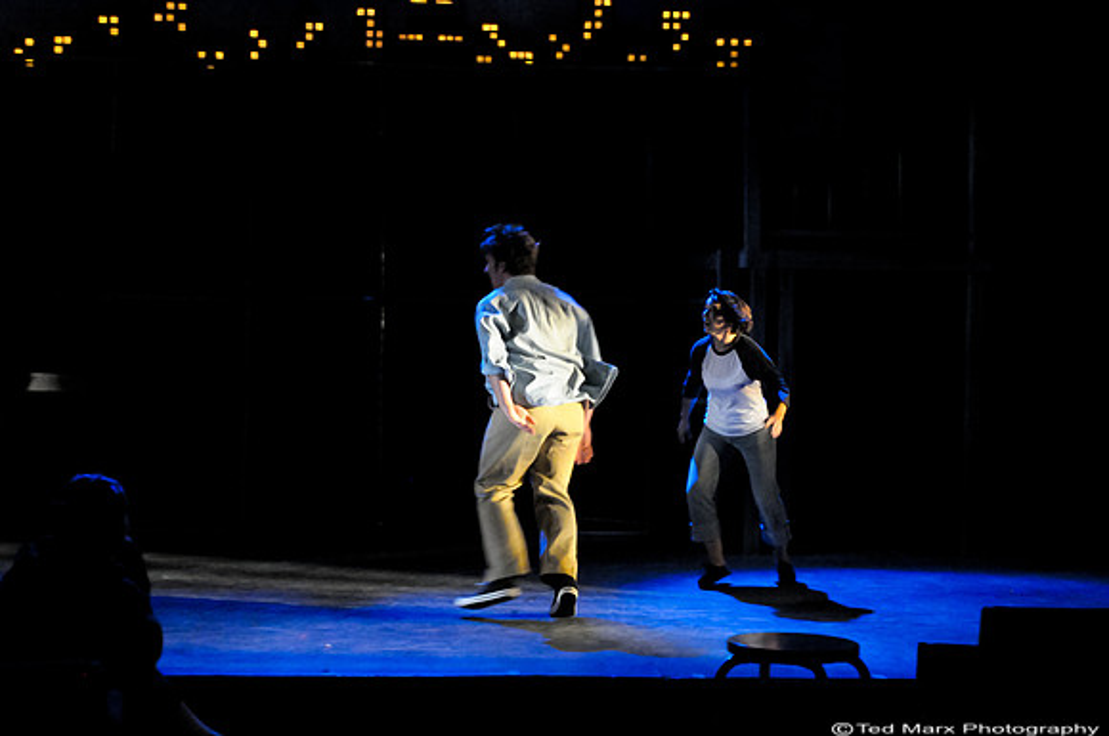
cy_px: 368
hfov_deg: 37.9
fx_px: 1615
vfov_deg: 25.7
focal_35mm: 52
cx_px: 554
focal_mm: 35
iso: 6400
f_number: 2.8
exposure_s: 1/100
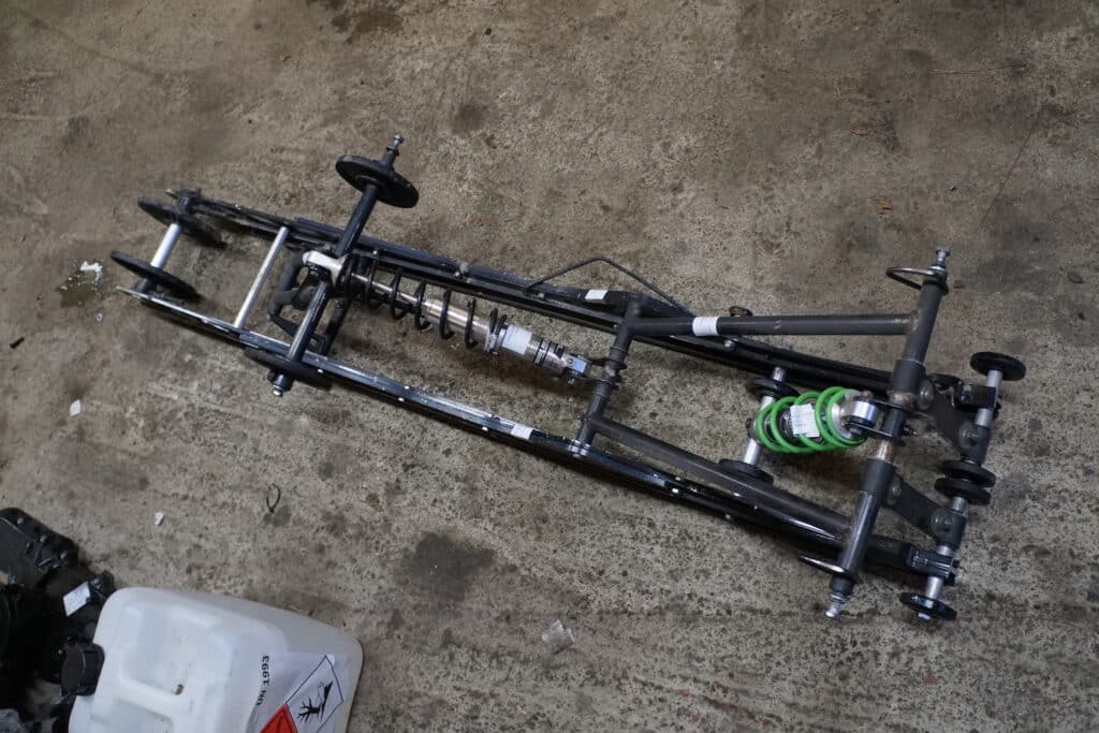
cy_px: 366
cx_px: 550
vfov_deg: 47.9
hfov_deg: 67.4
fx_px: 824
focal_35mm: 27
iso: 1600
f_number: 4
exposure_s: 1/60
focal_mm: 18
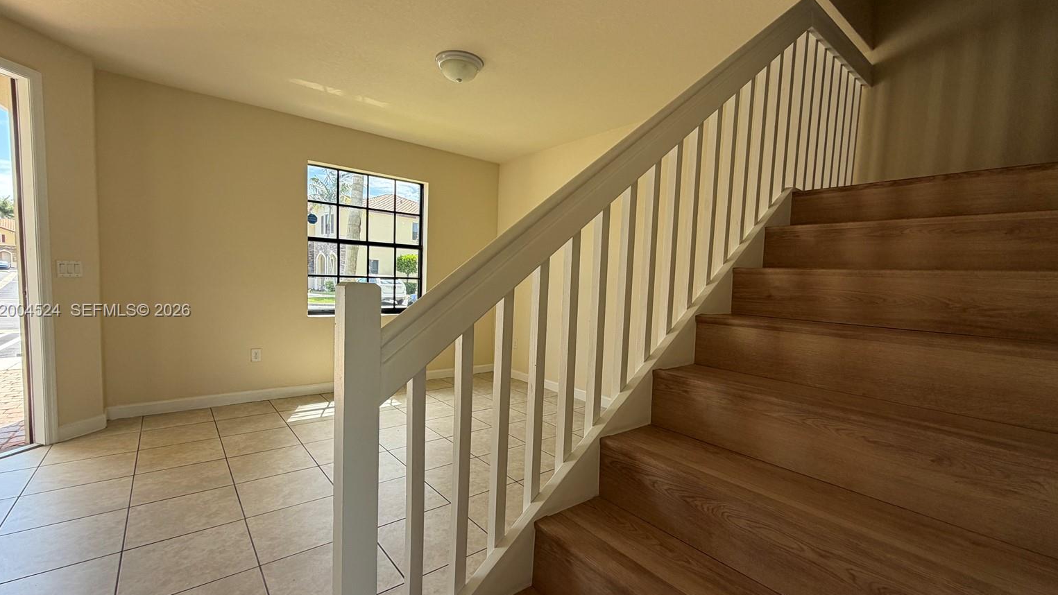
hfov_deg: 99.4
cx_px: 529
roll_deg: -1.6
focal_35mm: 16
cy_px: 311
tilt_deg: -4.4
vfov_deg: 67.1
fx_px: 449
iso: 64
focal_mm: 2.22
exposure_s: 1/121
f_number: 2.2
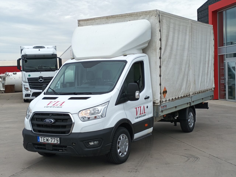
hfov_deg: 36.1
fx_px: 362
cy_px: 88
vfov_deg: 27.6
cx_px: 118
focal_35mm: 53
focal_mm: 4.26
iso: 50
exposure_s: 1/193
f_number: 1.8
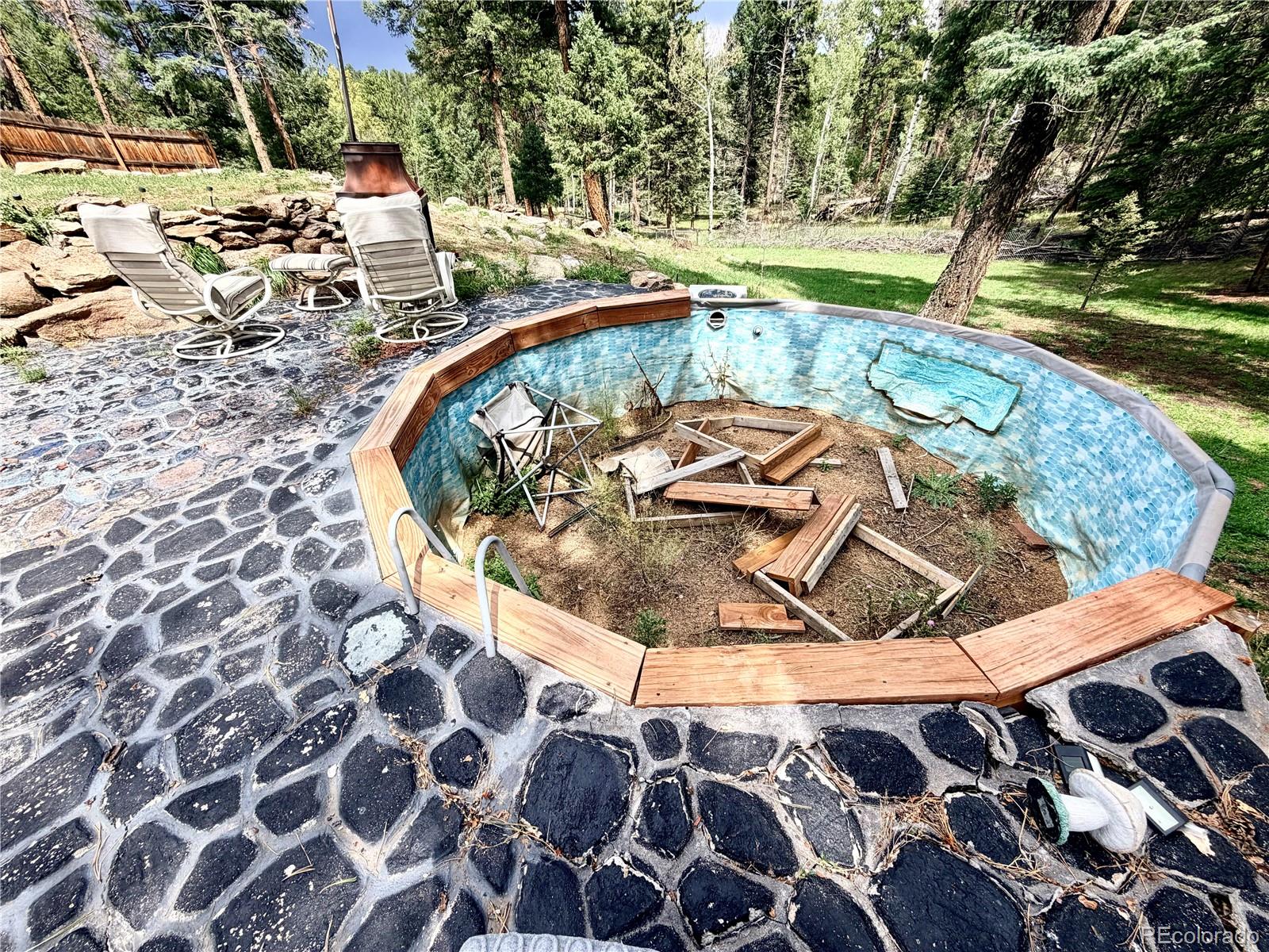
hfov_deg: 102.1
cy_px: 476
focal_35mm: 14
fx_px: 513
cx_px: 634
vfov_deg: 85.7
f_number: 2.2
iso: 40
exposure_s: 1/694
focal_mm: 2.22
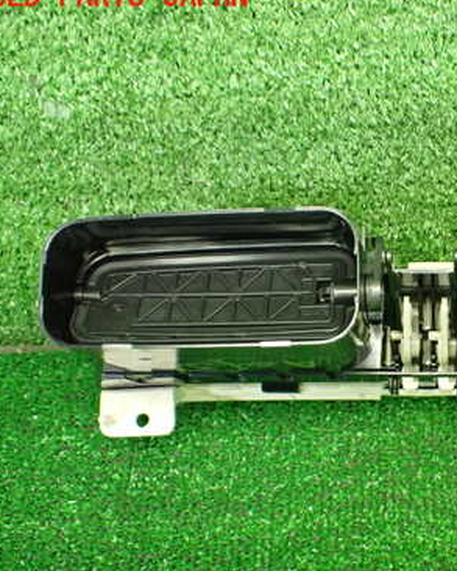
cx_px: 432
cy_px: 328
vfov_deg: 38.7
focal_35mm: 48
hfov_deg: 29.8
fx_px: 811
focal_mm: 5.4
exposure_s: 1/80
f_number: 2.3
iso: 800
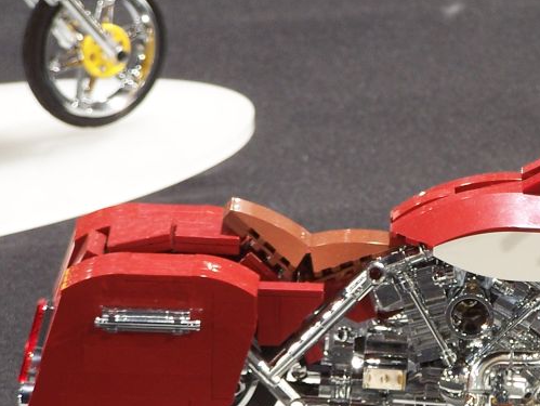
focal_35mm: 285
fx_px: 4449
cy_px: 219
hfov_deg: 6.9
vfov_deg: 5.2
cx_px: 483
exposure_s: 1/3
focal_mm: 23.1
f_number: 3.2
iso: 80
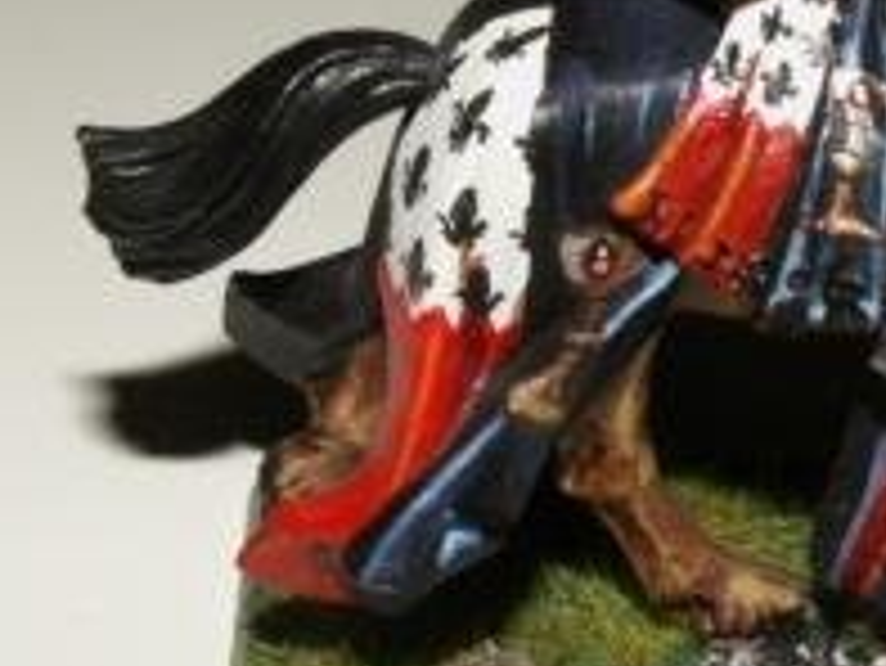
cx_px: 823
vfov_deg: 10.5
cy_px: 126
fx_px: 3611
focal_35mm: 141
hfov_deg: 13.8
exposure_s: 1/40
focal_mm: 10.28
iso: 160
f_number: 5.6
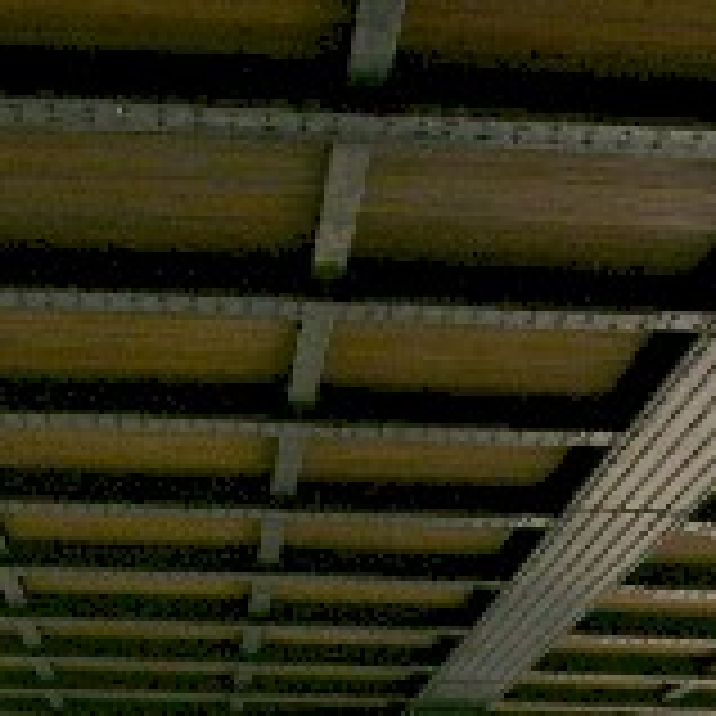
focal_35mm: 114
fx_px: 2668
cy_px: 932
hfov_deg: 15.3
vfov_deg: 14.6
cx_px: 376
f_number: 5
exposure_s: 1/46.3
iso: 50
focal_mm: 8.9
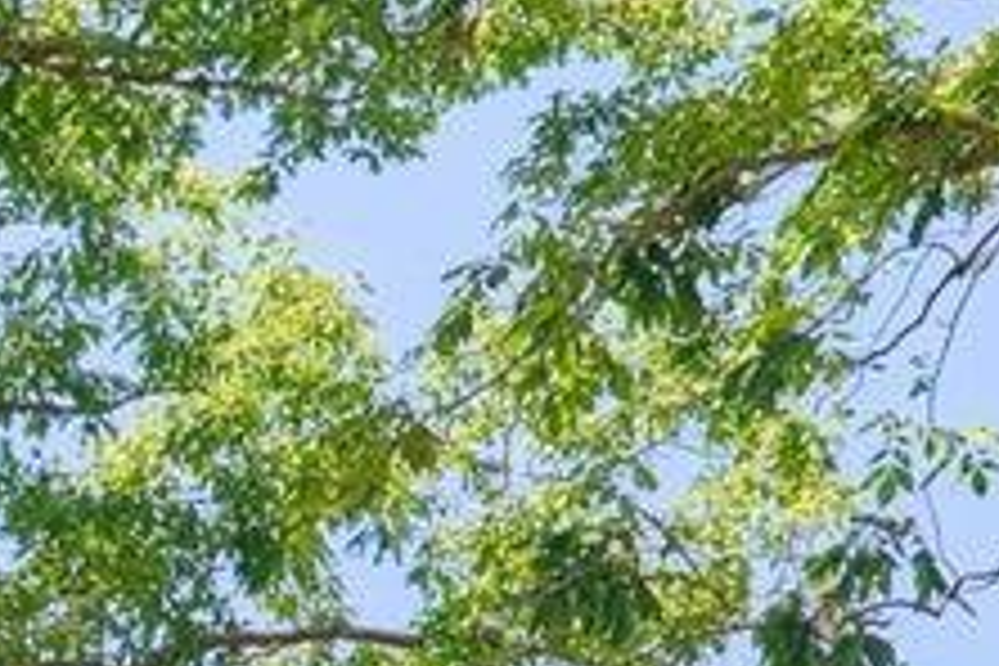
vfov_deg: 7.0
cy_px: 2300
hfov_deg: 10.8
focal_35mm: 166
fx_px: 4606
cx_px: -1287
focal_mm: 24
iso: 500
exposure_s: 1/13000
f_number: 4
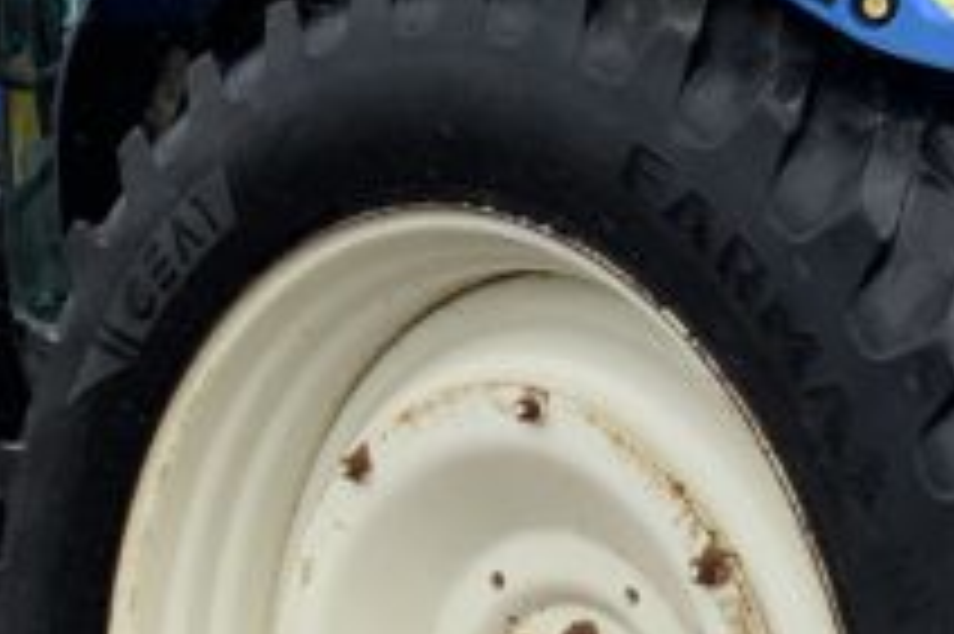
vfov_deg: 9.4
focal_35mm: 146
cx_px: 968
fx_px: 3866
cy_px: 139
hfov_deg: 13.9
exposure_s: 1/781
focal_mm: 3
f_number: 1.8
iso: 16
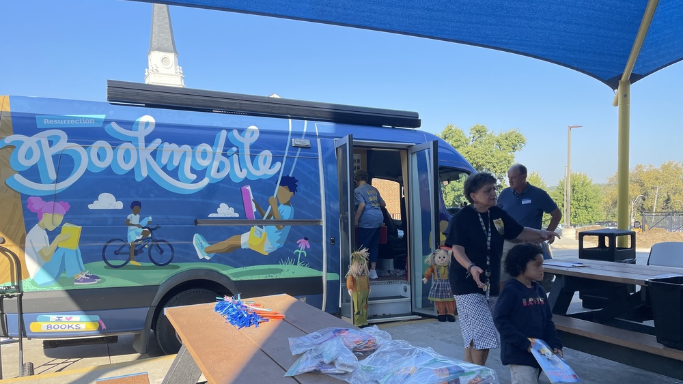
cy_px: 241
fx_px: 525
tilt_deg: -2.9
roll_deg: +1.9
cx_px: 335
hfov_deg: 66.0
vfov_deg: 39.9
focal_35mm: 29
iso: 32
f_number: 1.6
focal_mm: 4.2
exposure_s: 1/1062
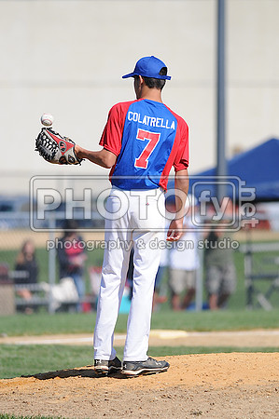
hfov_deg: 3.0
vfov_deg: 4.6
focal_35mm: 450
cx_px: 140
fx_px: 5243
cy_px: 210
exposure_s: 1/2000
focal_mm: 300
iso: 200
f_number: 4
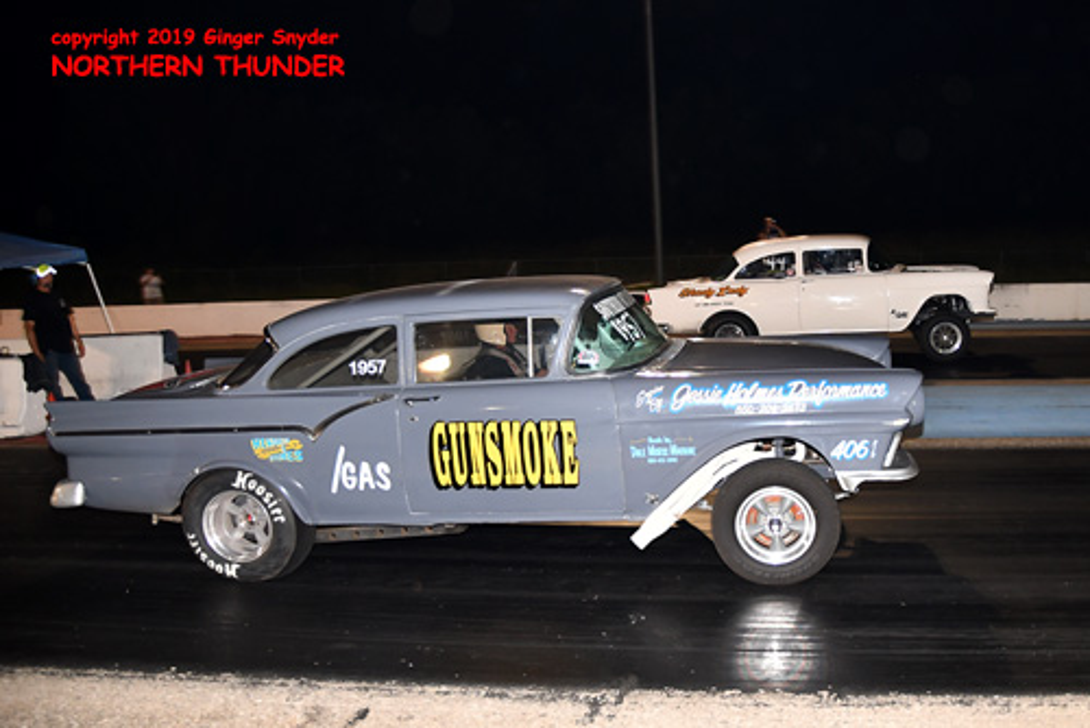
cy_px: 364
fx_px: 727
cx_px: 545
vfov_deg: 53.2
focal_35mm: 24
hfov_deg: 73.7
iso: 800
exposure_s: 1/250
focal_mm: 16
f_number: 2.8
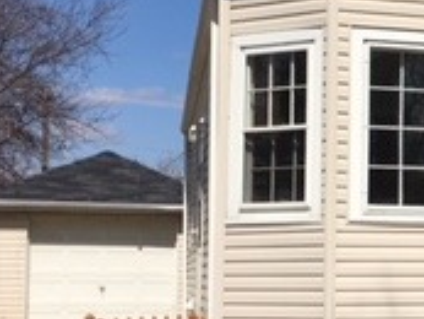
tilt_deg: +5.1
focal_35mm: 107
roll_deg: +1.0
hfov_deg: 16.8
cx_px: 620
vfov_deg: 13.8
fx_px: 1312
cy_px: 206
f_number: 2.2
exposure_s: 1/3497
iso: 25
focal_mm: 4.15
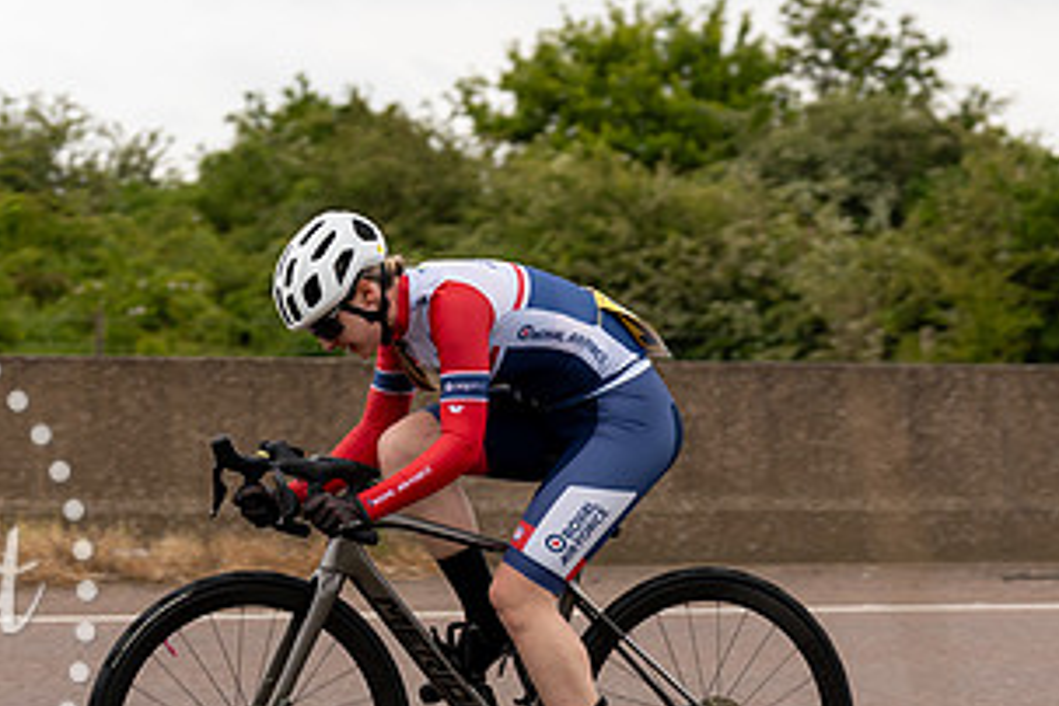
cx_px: 311
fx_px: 3942
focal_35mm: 134
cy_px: 418
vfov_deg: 10.2
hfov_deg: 15.3
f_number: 3.5
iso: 320
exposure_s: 1/1000
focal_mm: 70
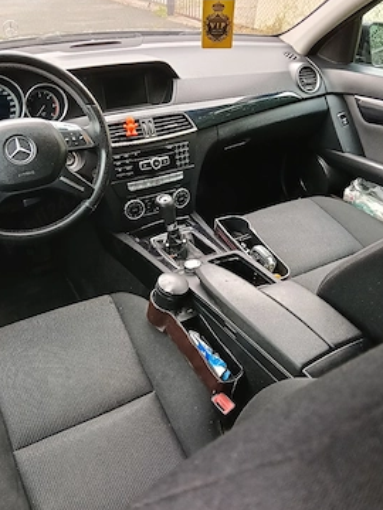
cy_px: 232
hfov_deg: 46.8
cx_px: 186
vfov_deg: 59.9
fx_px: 443
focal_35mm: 30
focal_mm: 3.98
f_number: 1.8
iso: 320
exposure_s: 1/50.3
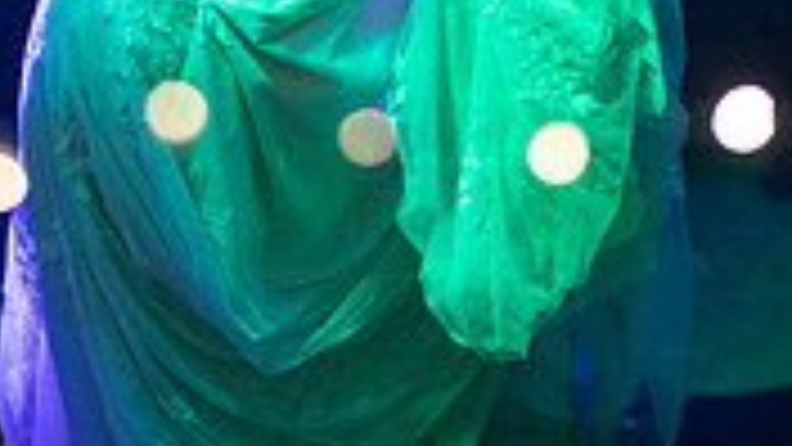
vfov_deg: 5.3
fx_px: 4767
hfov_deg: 9.5
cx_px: 286
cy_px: -338
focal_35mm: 227
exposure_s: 1/200
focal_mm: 85
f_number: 1.6
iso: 2000
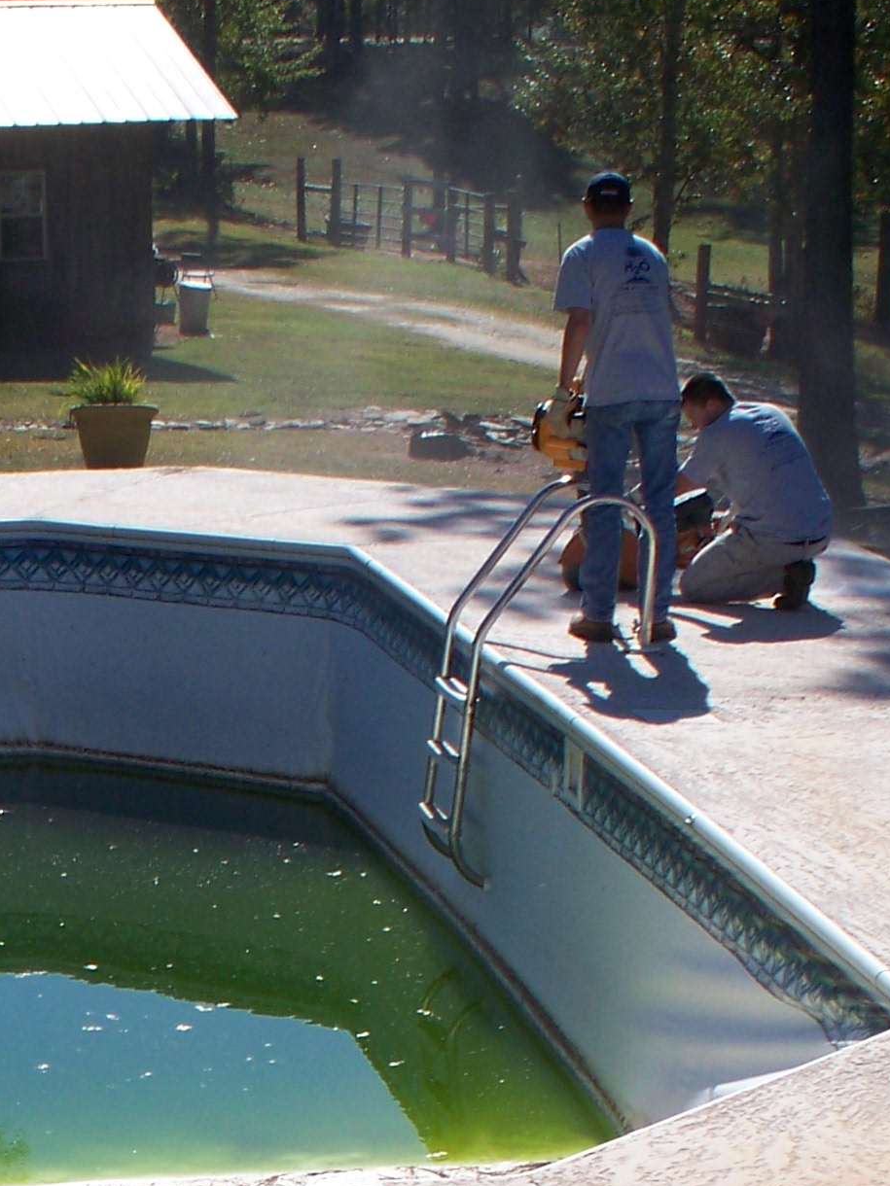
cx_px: -190
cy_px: 1335
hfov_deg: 12.3
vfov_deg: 16.2
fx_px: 4045
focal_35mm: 118
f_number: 5
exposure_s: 1/640
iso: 64
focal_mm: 7.54
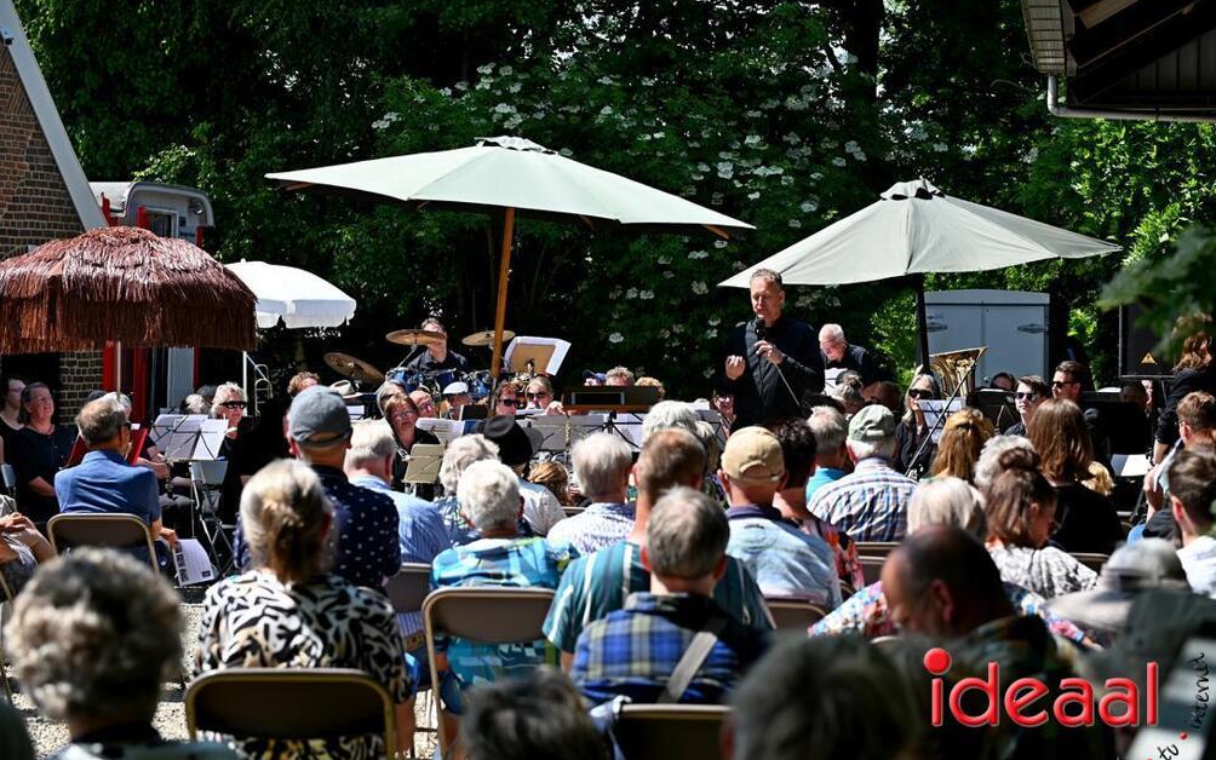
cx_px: 606
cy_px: 378
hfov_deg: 19.8
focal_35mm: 105
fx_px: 3480
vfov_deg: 12.5
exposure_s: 1/250
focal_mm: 102
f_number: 5.6
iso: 140
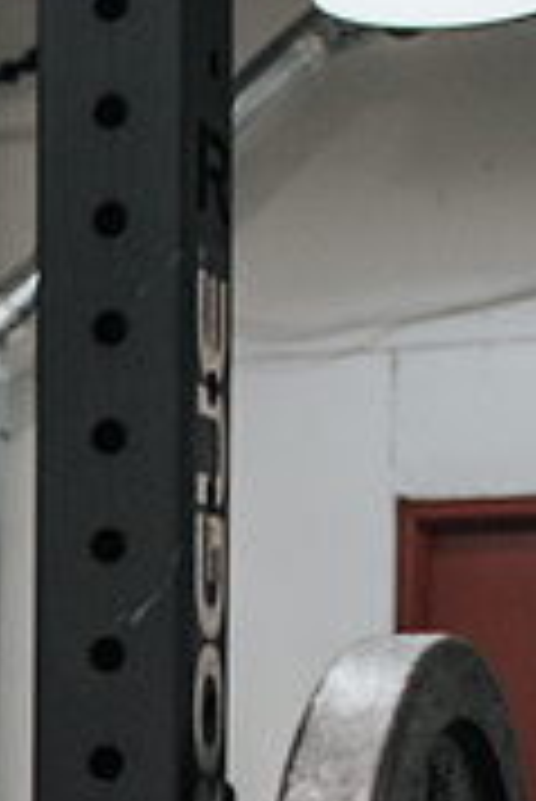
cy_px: 808
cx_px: -455
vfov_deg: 17.5
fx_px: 2541
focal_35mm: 114
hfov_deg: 11.2
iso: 800
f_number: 3.2
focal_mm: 35
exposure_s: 1/250
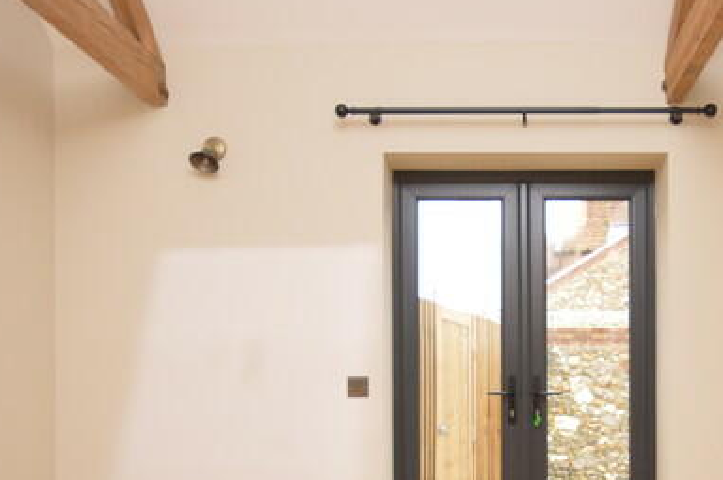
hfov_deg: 47.2
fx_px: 802
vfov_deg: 32.3
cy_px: 392
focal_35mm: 40
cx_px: 514
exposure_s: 1/60
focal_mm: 10
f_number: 4
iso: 450
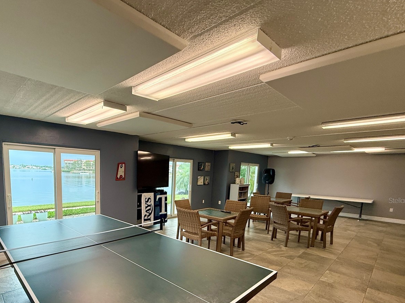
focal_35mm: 19
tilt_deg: -6.8
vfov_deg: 66.9
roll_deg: -0.7
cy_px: 200
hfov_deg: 82.7
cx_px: 146
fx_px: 222
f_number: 2.2
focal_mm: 2.22
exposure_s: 1/120
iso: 125
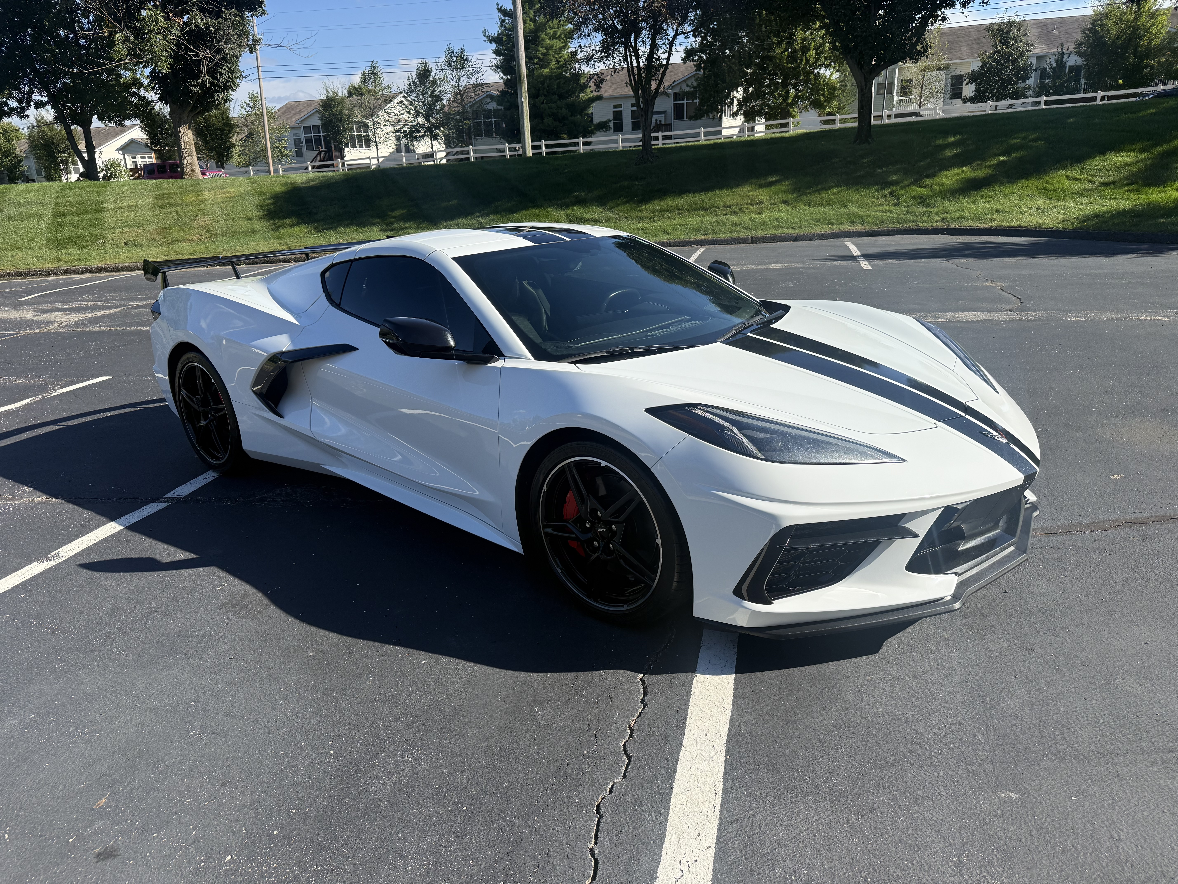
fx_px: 817
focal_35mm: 24
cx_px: 589
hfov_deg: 71.6
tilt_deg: -17.8
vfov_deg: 56.8
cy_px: 442
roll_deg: +2.8
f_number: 1.78
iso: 100
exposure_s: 1/4405
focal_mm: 6.76
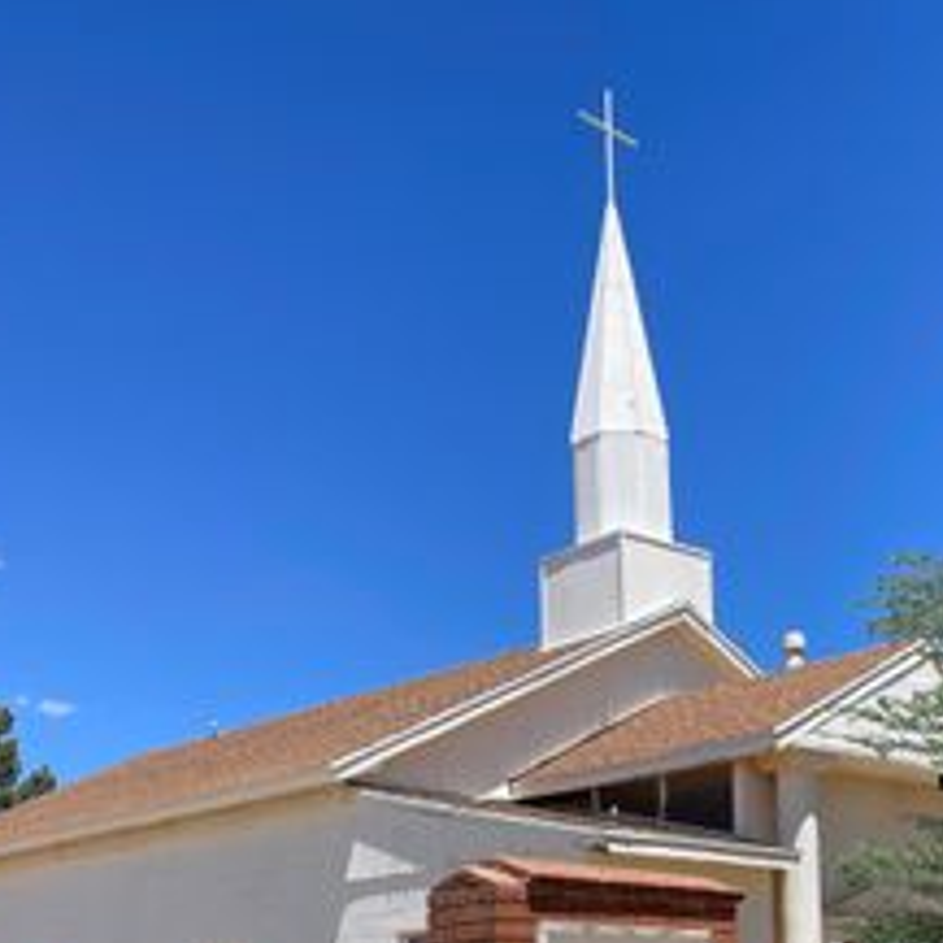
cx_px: 678
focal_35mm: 51
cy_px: 780
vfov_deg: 32.3
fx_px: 1572
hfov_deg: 32.9
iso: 32
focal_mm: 5.1
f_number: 1.6
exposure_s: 1/3663
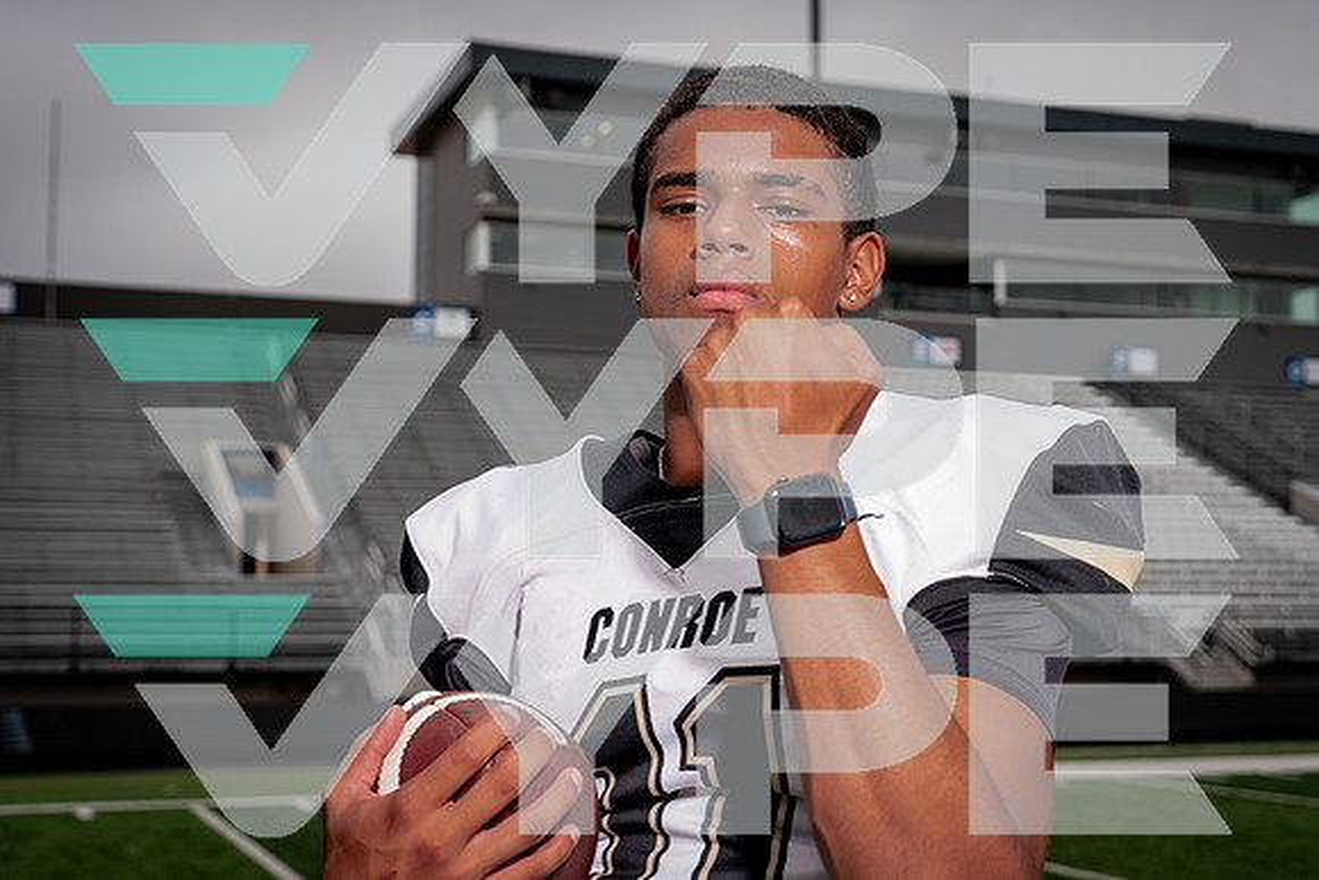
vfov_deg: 27.3
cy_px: 440
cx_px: 660
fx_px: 1812
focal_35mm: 49
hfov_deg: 40.0
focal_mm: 47
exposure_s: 1/1600
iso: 400
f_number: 5.6
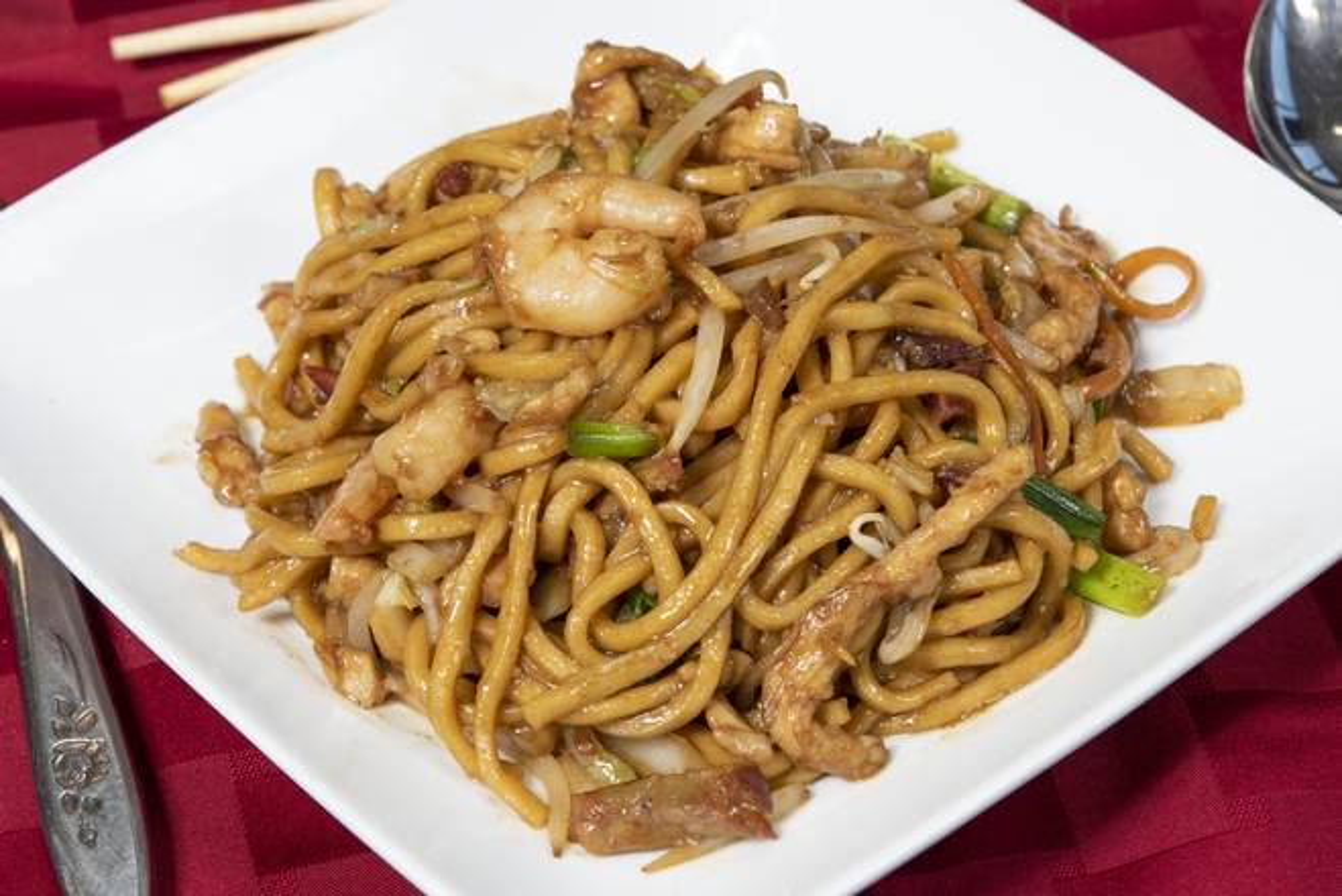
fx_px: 4192
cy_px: 466
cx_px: 729
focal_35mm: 112
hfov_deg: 18.2
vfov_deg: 12.2
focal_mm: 70
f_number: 10
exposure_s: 1/125
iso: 200
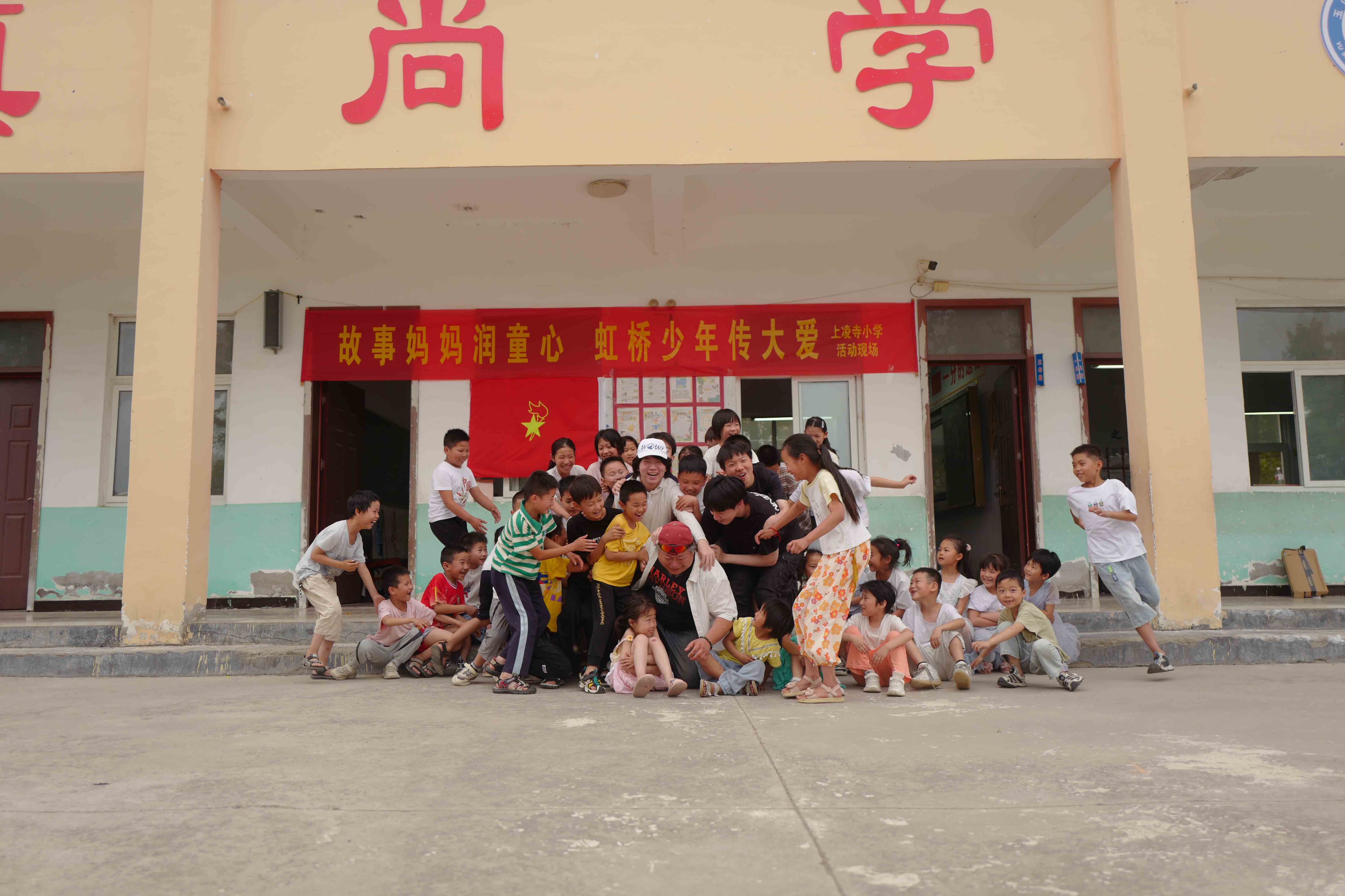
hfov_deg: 65.5
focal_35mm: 28
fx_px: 1046
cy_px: 448
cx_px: 672
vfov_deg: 46.4
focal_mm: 28
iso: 125
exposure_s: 1/1250
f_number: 2
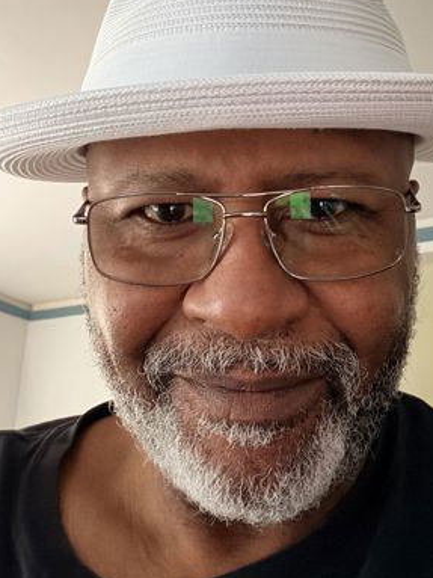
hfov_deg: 31.4
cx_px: 255
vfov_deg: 40.6
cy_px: 182
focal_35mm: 46
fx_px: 768
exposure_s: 1/15
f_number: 1.9
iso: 2000
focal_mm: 2.71
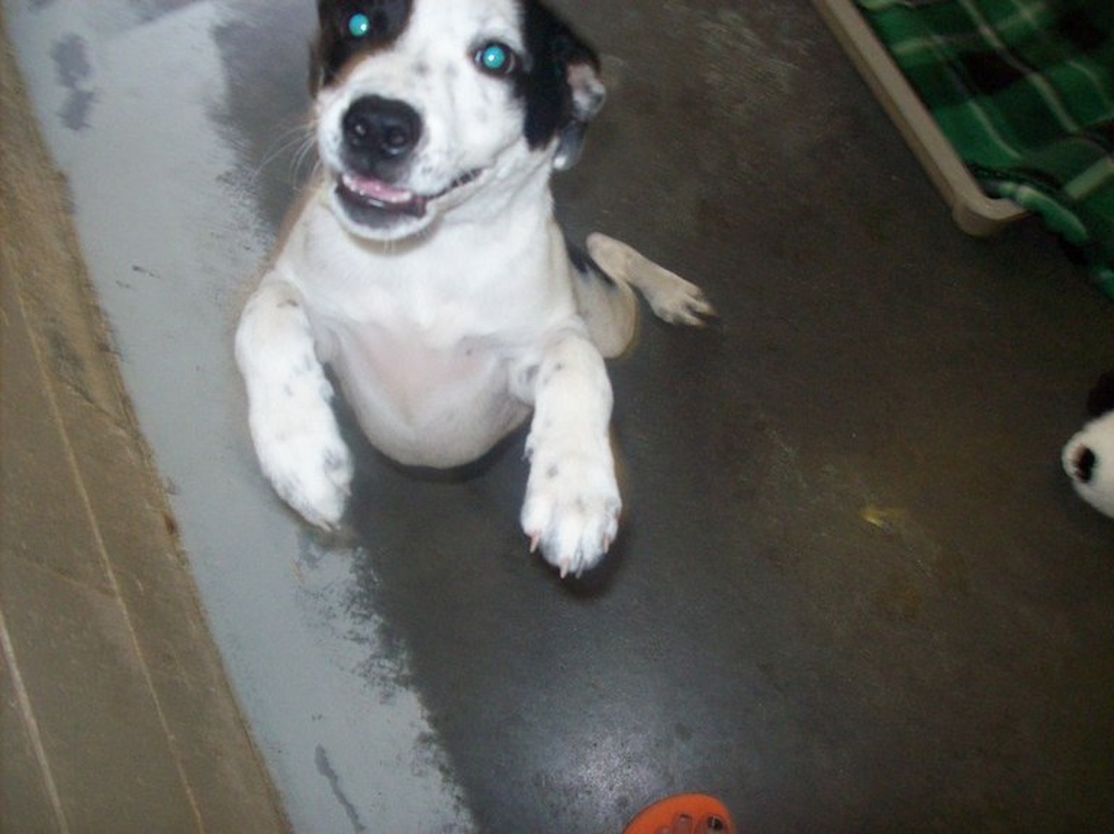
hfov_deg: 51.4
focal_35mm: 36
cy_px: 417
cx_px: 557
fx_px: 1158
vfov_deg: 39.6
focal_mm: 6
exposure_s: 1/64
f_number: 2.7
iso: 200
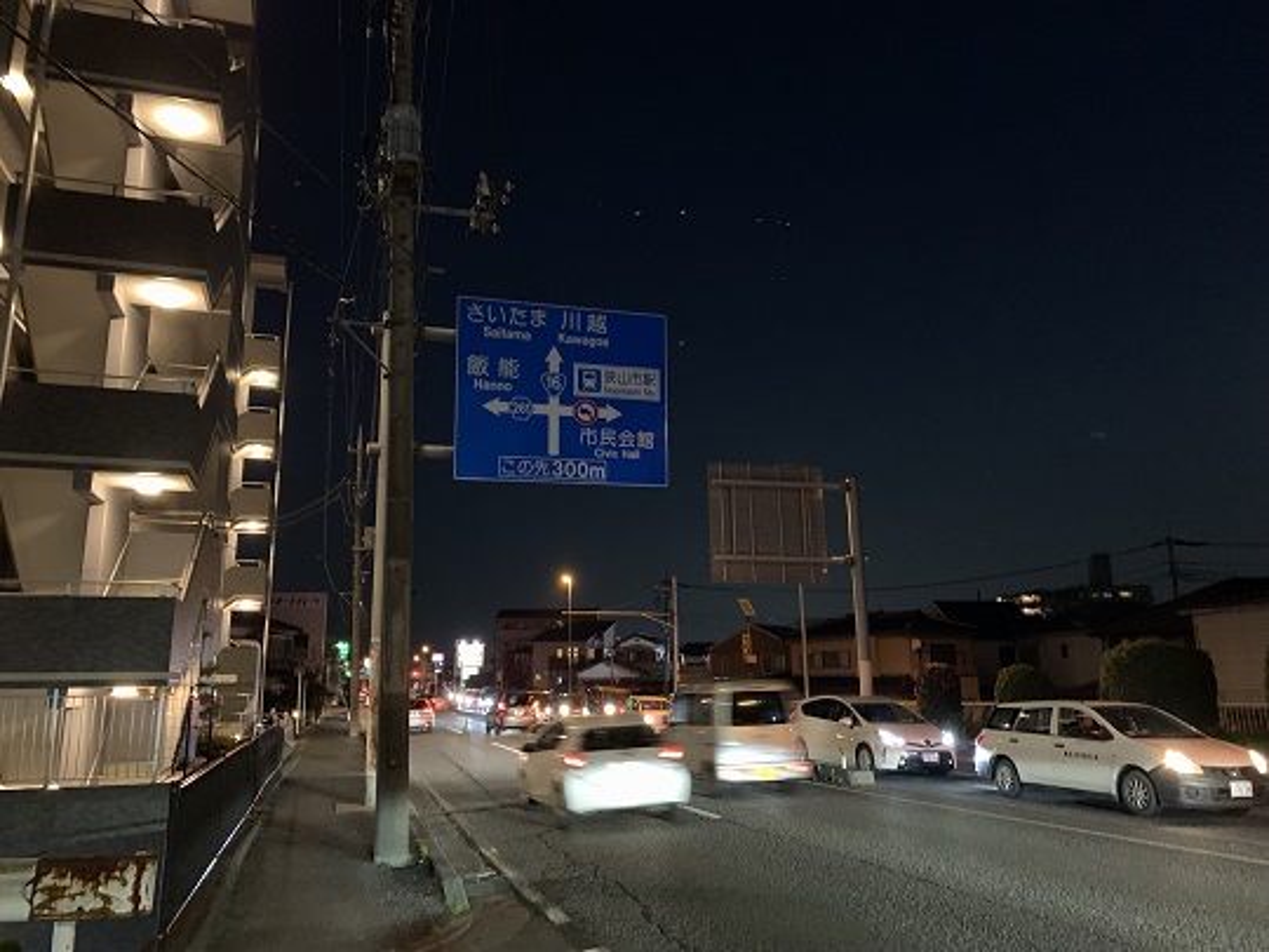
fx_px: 953
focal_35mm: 26
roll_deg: -0.2
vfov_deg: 53.1
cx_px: 634
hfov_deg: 67.3
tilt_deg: +12.0
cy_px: 476
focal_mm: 4.25
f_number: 1.8
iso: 640
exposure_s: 1/17
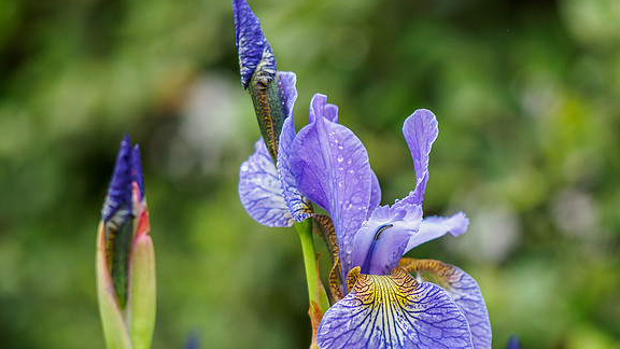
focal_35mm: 182
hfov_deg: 11.8
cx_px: 431
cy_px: 146
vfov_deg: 6.7
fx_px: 2992
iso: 200
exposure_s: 1/400
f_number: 2.8
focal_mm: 60
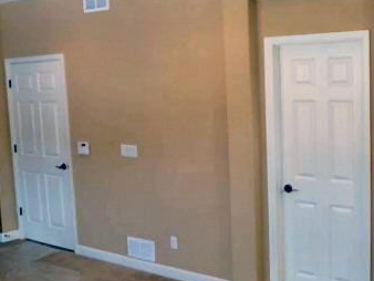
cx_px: 179
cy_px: 137
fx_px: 573
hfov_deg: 36.1
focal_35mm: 53
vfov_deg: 27.6
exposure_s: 1/60
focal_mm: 5
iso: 250
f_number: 3.3
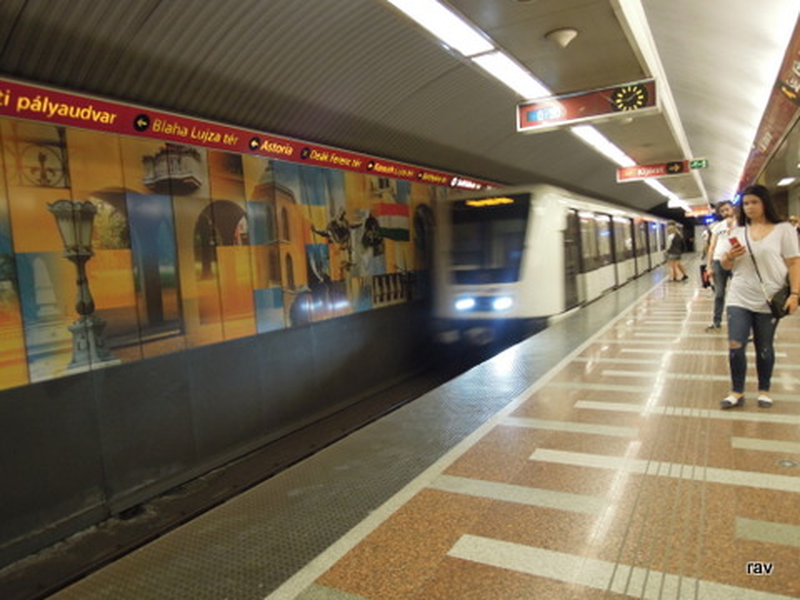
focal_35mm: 24
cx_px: 400
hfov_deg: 71.6
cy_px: 300
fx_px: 555
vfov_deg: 56.8
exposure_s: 1/15
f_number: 2.8
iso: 400
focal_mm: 4.3
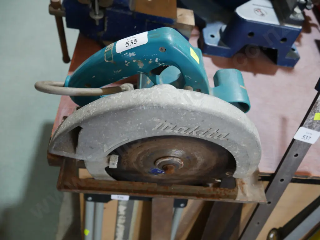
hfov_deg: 63.4
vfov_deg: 49.8
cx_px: 160
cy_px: 120
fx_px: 259
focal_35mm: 28
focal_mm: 14
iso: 640
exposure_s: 1/60
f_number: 4.5
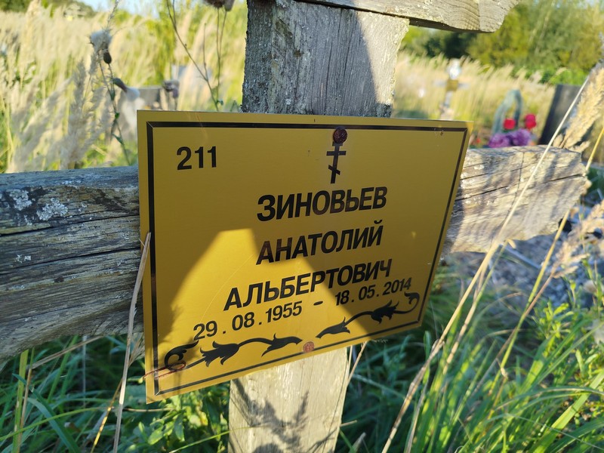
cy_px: 226
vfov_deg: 56.8
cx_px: 302
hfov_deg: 71.6
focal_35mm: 24
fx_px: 419
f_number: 1.7
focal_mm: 5.31
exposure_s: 1/294
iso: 50
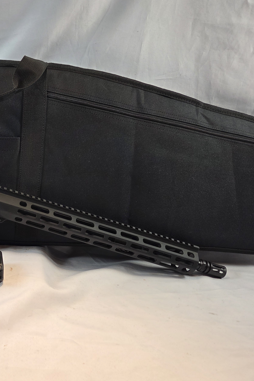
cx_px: 3
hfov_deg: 32.4
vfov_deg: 50.6
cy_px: 208
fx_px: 402
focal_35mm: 38
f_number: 1.8
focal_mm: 5.4
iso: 25
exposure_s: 1/126
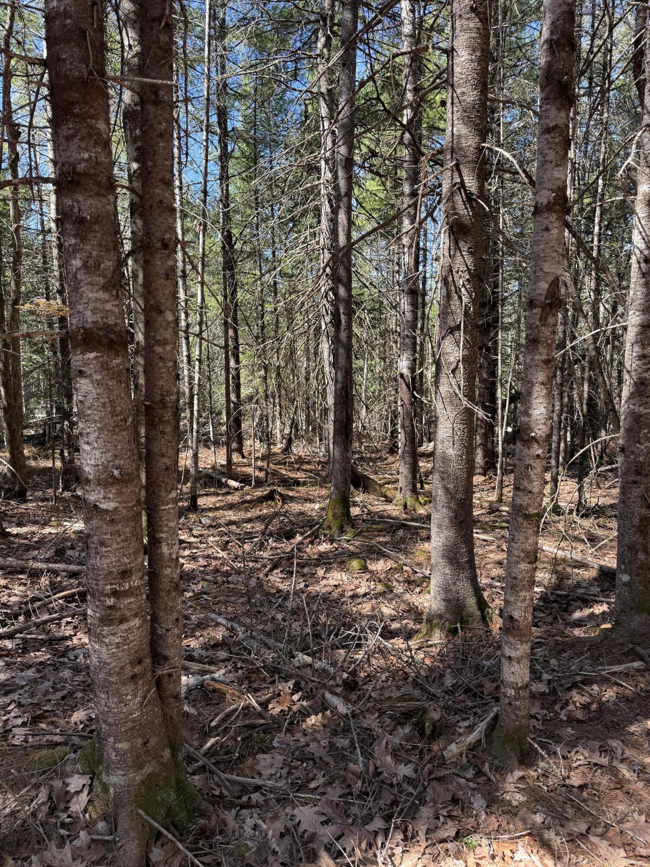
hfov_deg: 56.8
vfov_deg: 71.6
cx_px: 325
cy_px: 434
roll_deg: +1.3
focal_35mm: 24
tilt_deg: -8.2
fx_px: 601
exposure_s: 1/584
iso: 100
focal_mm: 6.76
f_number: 1.78
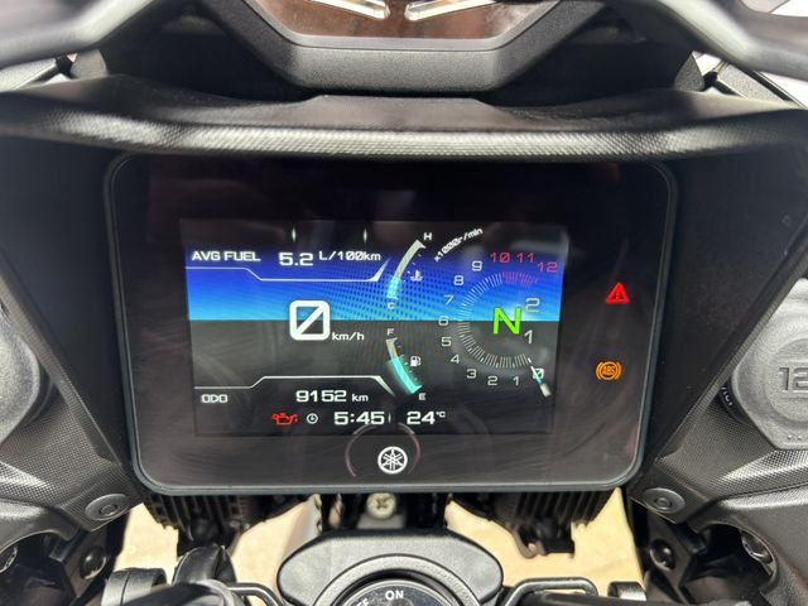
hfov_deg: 67.3
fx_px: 607
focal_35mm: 26
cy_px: 303
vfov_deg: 53.1
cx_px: 404
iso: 125
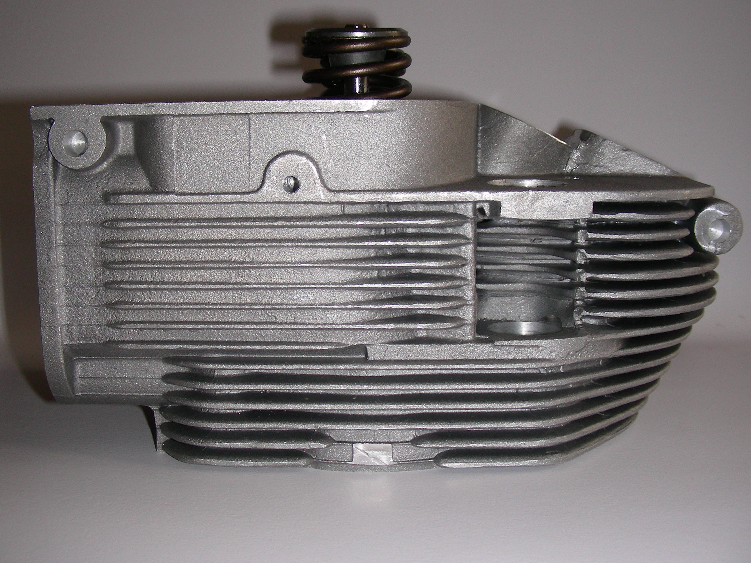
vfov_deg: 35.1
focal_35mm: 41
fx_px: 889
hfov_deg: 45.8
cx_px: 375
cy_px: 261
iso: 50
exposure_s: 1/60.1
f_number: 3.5
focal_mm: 6.3
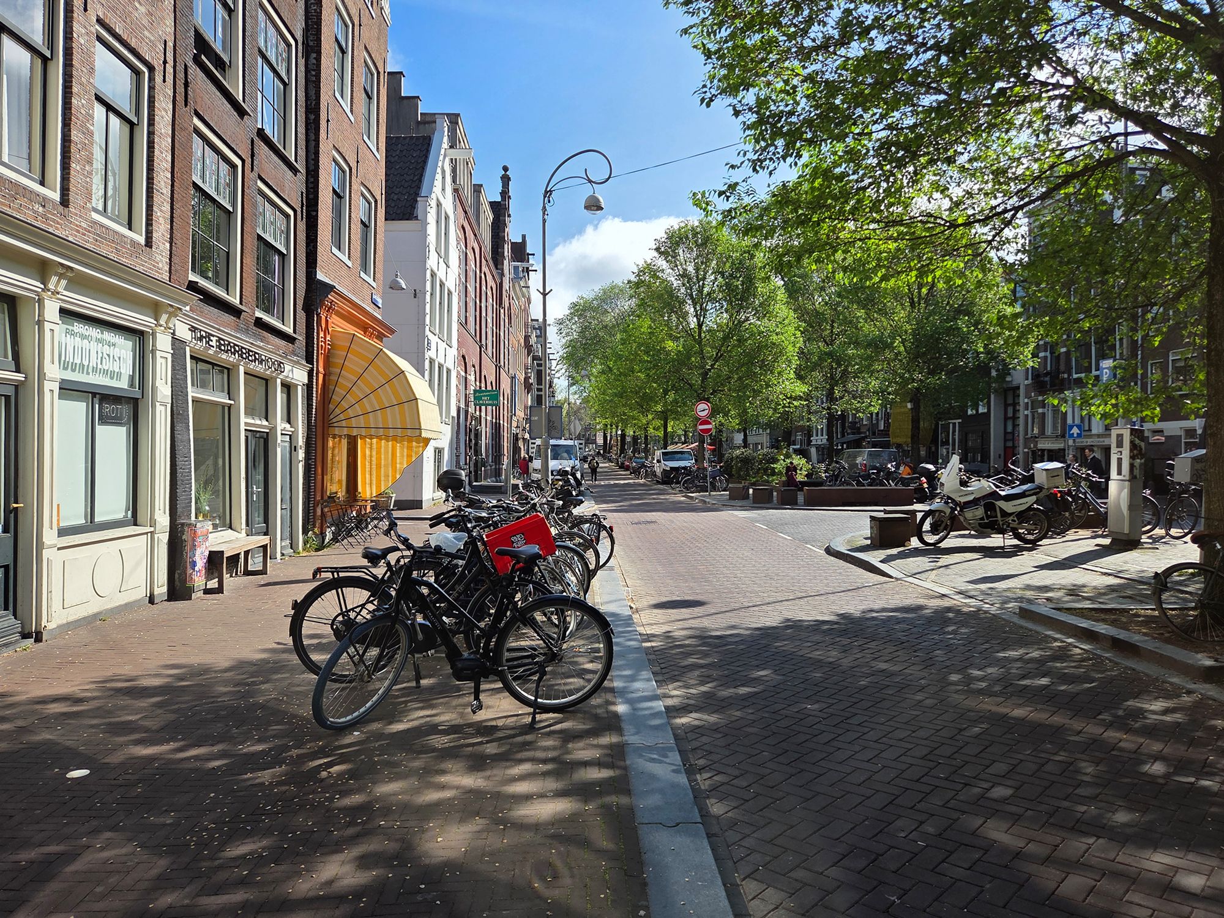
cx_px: 612
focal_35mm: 23
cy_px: 459
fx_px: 813
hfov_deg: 73.9
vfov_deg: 58.9
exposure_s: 1/3707
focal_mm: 5.4
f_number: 1.8
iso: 80
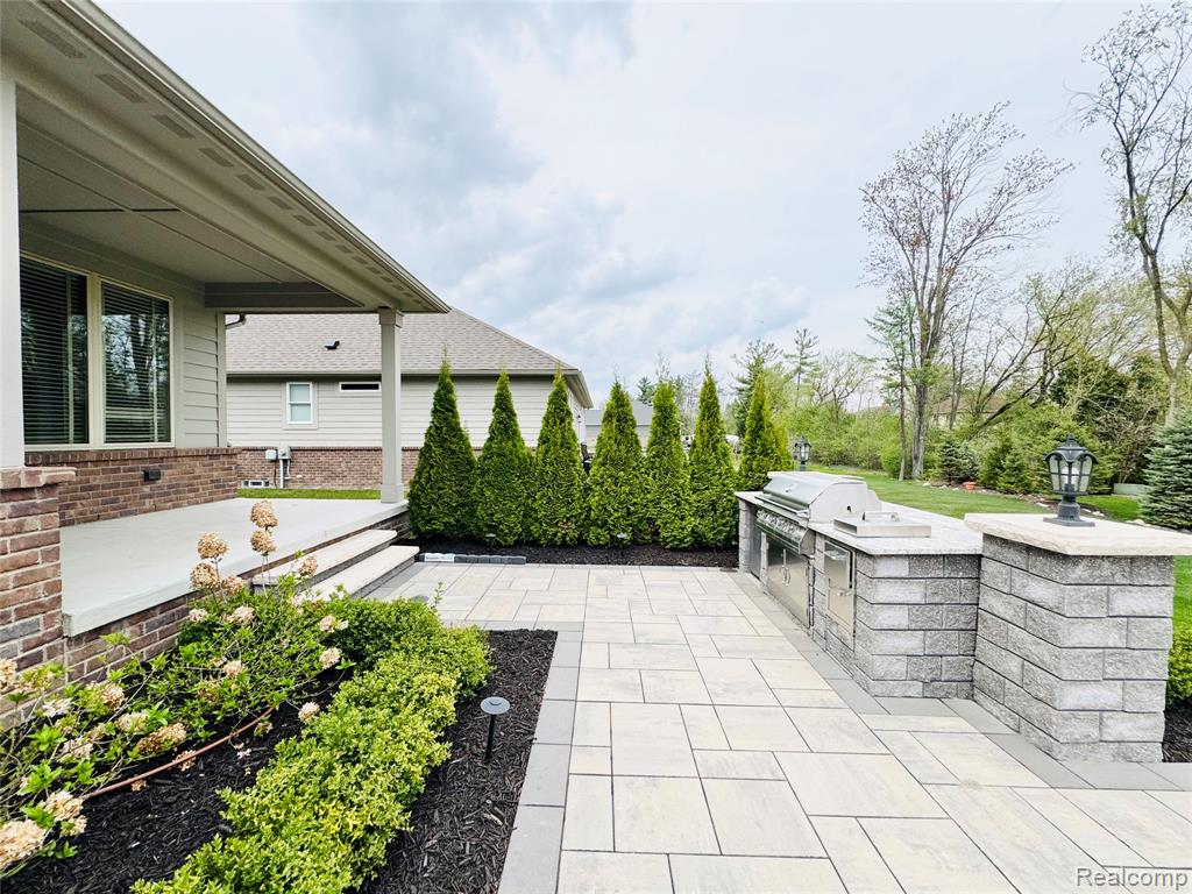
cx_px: 596
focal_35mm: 14
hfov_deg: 102.1
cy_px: 447
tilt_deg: -0.3
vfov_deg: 85.7
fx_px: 482
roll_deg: +0.3
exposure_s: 1/1299
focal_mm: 2.22
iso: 50
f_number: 2.2
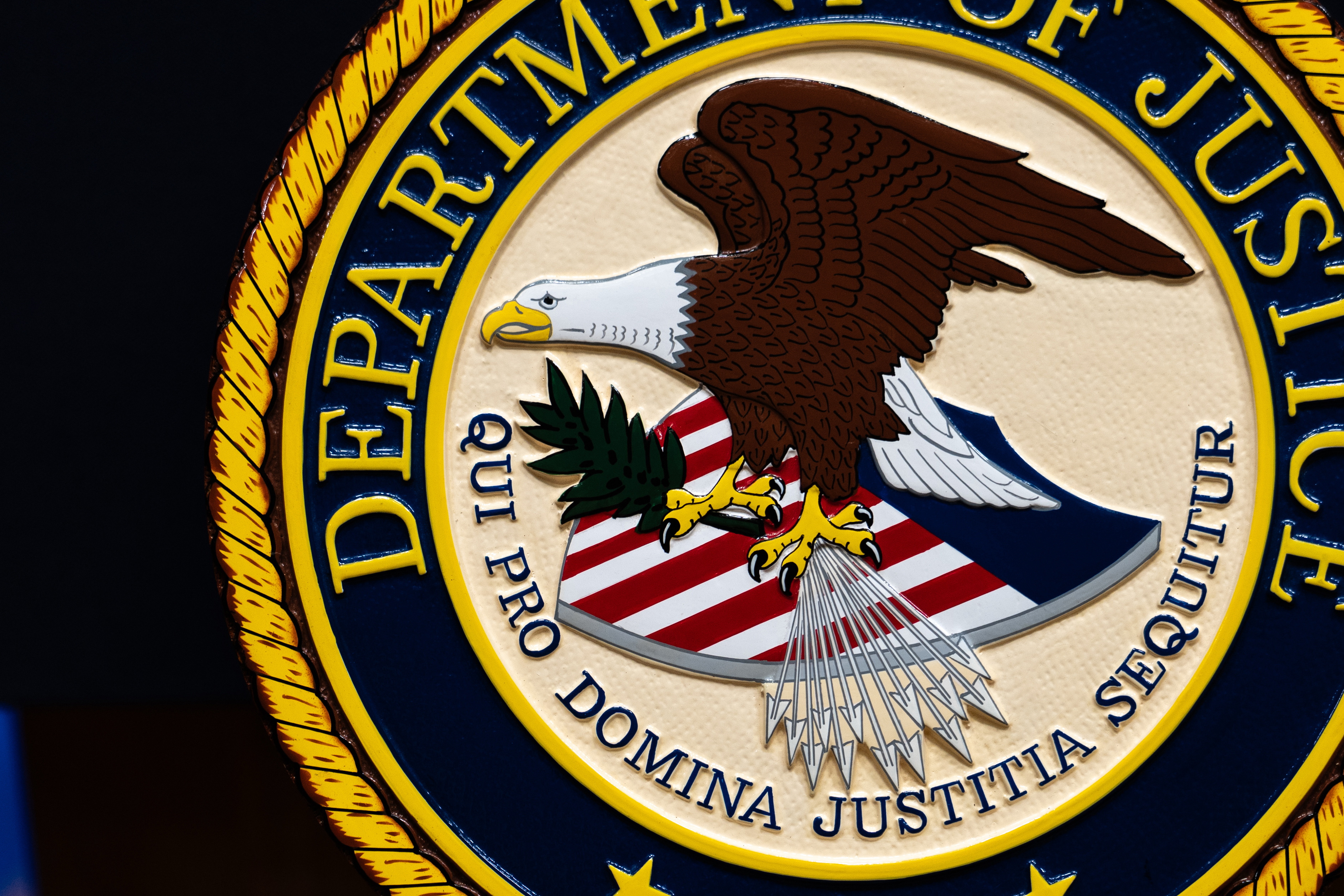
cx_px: 879
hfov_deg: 13.4
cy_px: 438
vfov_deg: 9.0
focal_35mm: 153
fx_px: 5712
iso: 640
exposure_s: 1/500
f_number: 2
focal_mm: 96
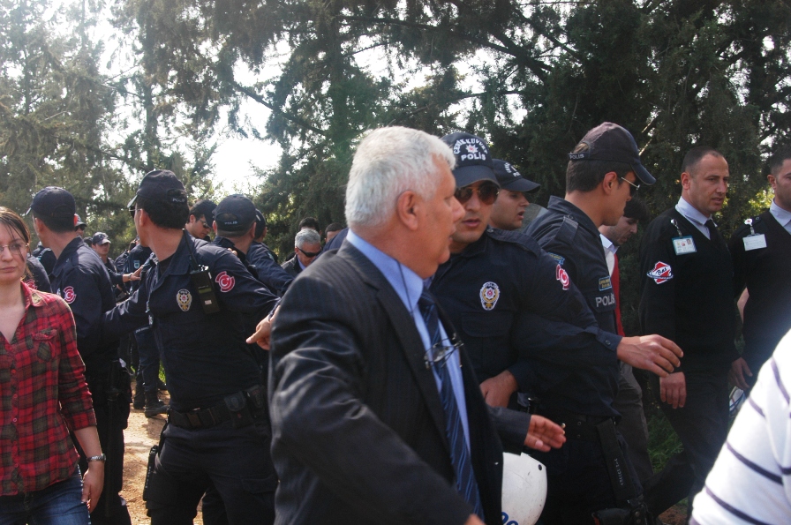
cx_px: 396
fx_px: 922
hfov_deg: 46.5
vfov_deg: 31.8
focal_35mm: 42
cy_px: 262
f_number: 7.1
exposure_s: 1/180
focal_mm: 28
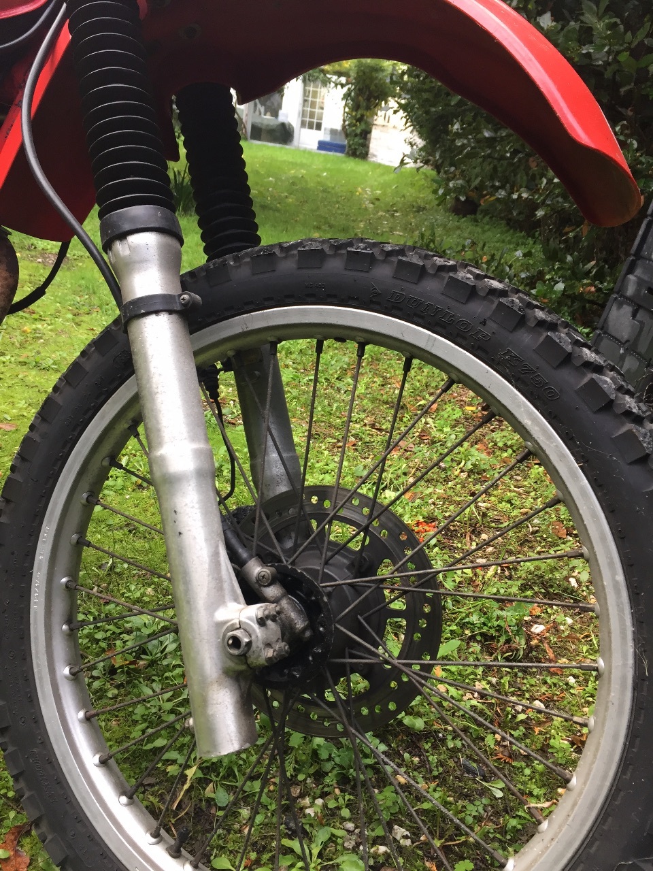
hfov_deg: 48.2
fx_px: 729
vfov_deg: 61.7
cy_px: 436
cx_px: 326
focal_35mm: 29
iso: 32
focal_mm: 4.15
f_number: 2.2
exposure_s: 1/33
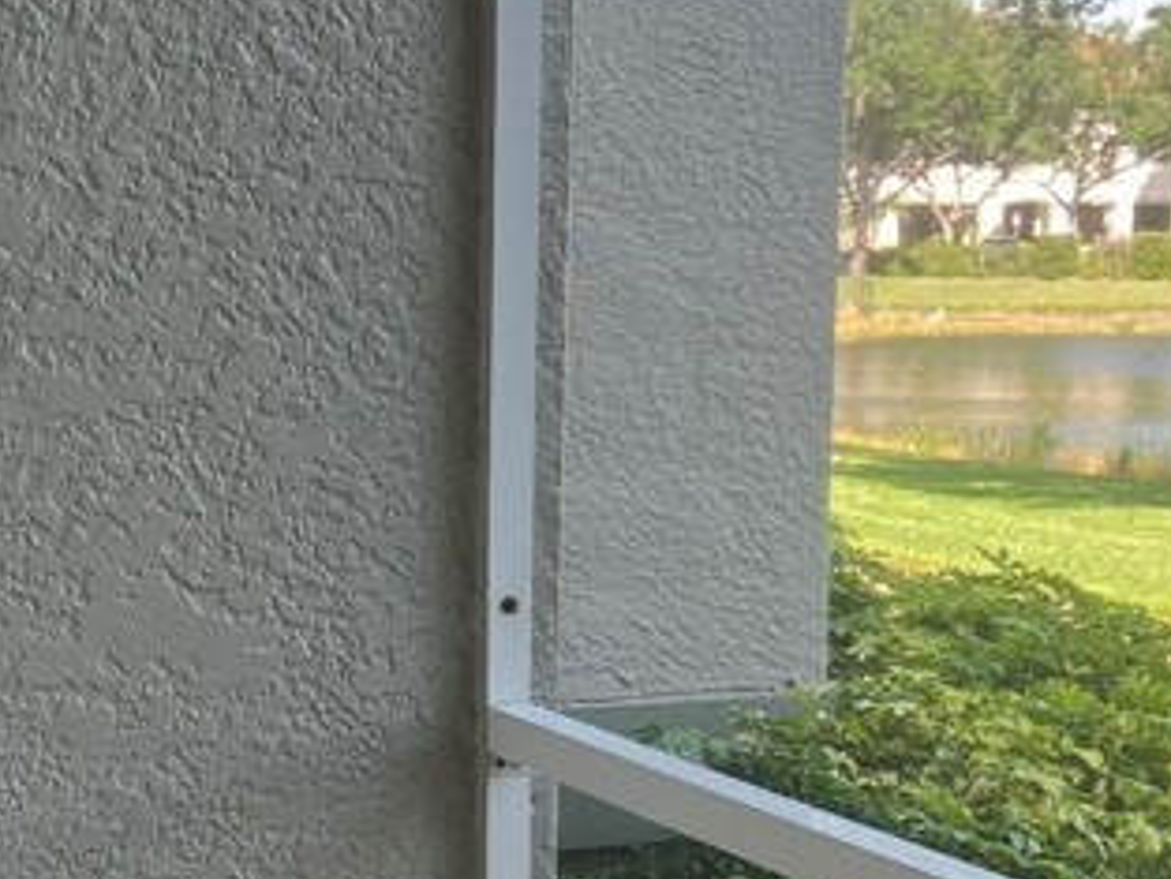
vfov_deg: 17.2
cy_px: 726
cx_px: 325
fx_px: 2877
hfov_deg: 22.8
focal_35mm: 85
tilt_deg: -9.7
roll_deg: +0.0
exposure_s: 1/184
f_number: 1.5
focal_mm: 5.7
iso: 40
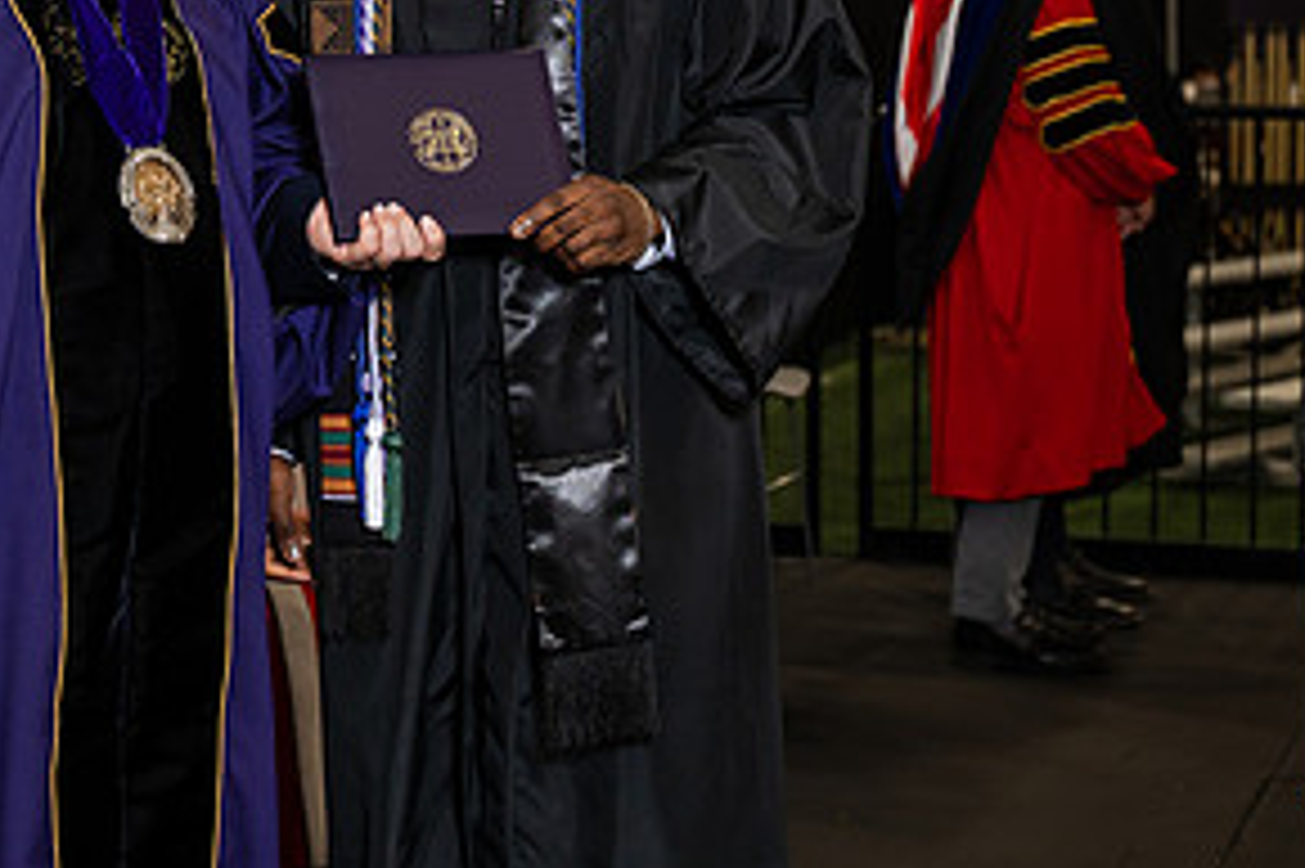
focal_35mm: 116
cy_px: 97
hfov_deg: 17.3
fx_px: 4202
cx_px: 76
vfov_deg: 11.7
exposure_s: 1/200
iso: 1250
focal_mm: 58
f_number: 4.5
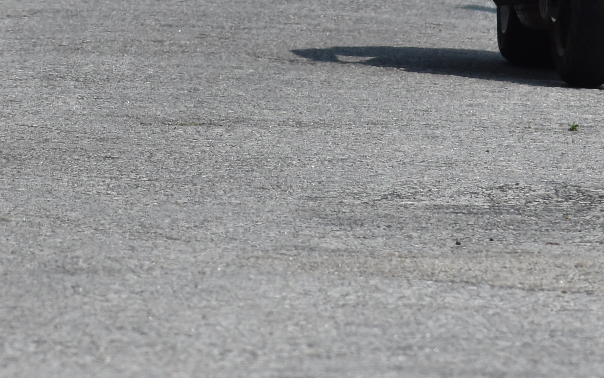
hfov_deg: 2.5
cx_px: -134
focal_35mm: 832
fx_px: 13696
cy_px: -395
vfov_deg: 1.6
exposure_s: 1/2000
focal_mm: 135
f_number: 8
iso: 320
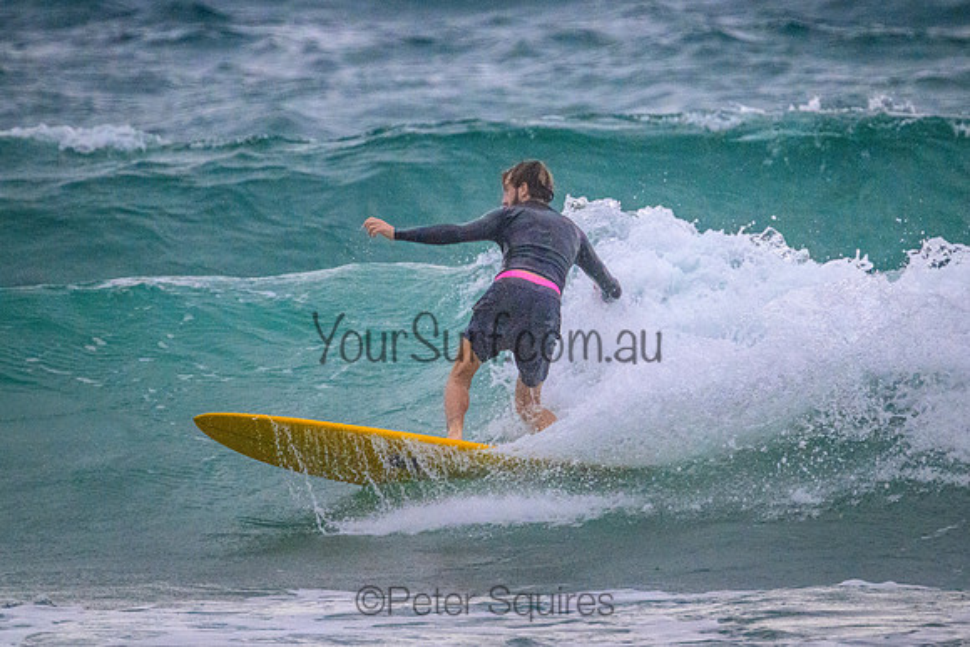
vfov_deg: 1.5
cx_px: 559
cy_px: 287
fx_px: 25311
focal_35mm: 939
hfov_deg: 2.2
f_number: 11
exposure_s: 1/1250
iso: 9000
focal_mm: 800
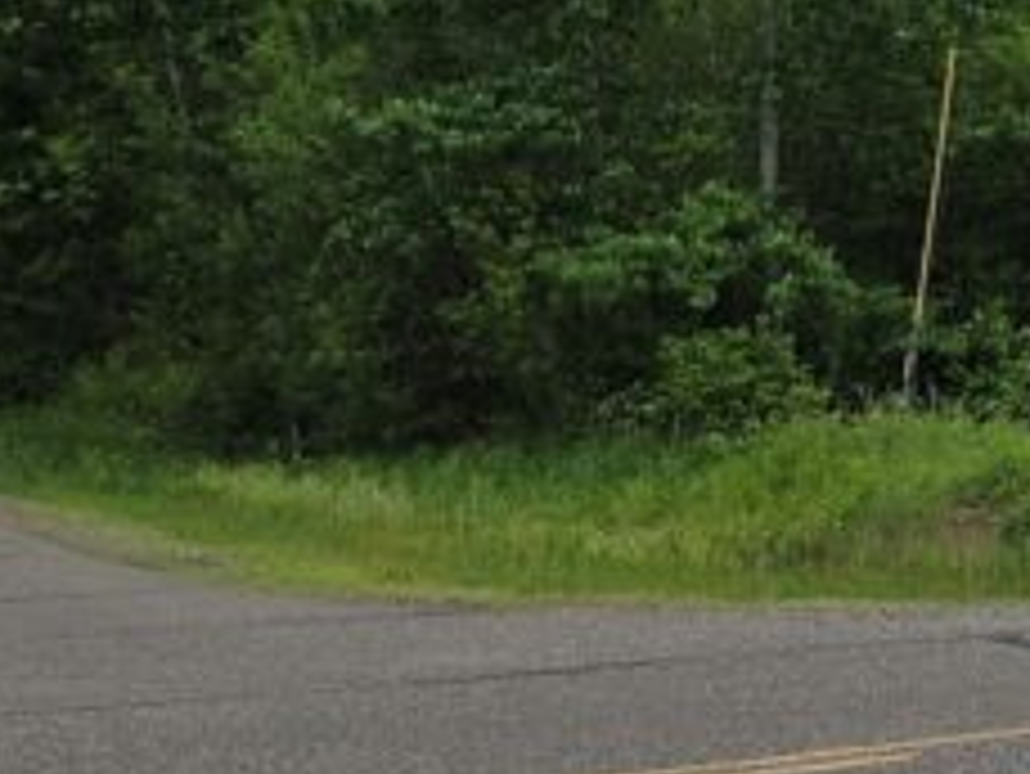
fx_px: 3185
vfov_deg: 13.6
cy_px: -9
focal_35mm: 107
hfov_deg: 16.3
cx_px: 1666
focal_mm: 6.3
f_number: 1.7
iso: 12
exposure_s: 1/1105
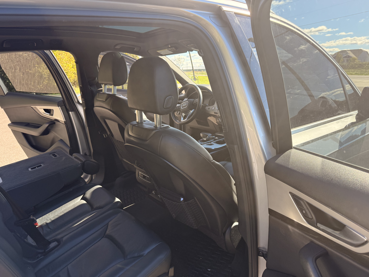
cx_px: 184
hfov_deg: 71.6
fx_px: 256
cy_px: 138
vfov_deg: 56.8
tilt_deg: -14.8
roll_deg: +1.7
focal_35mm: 24
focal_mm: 6.76
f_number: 1.78
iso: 100
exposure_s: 1/708
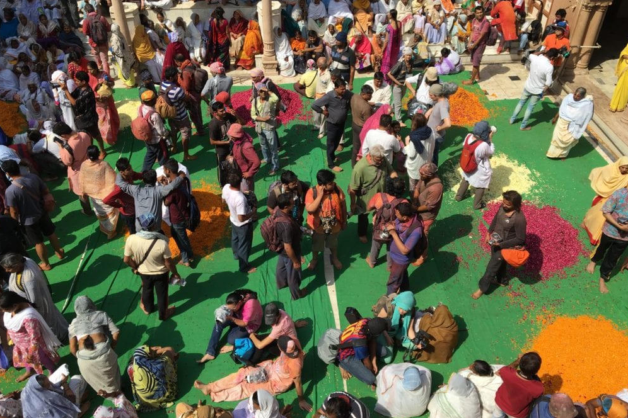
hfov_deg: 60.3
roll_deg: -0.9
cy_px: 191
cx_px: 319
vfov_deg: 42.3
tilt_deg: -38.7
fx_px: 541
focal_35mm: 31
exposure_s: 1/1603
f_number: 2.2
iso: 25
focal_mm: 4.15
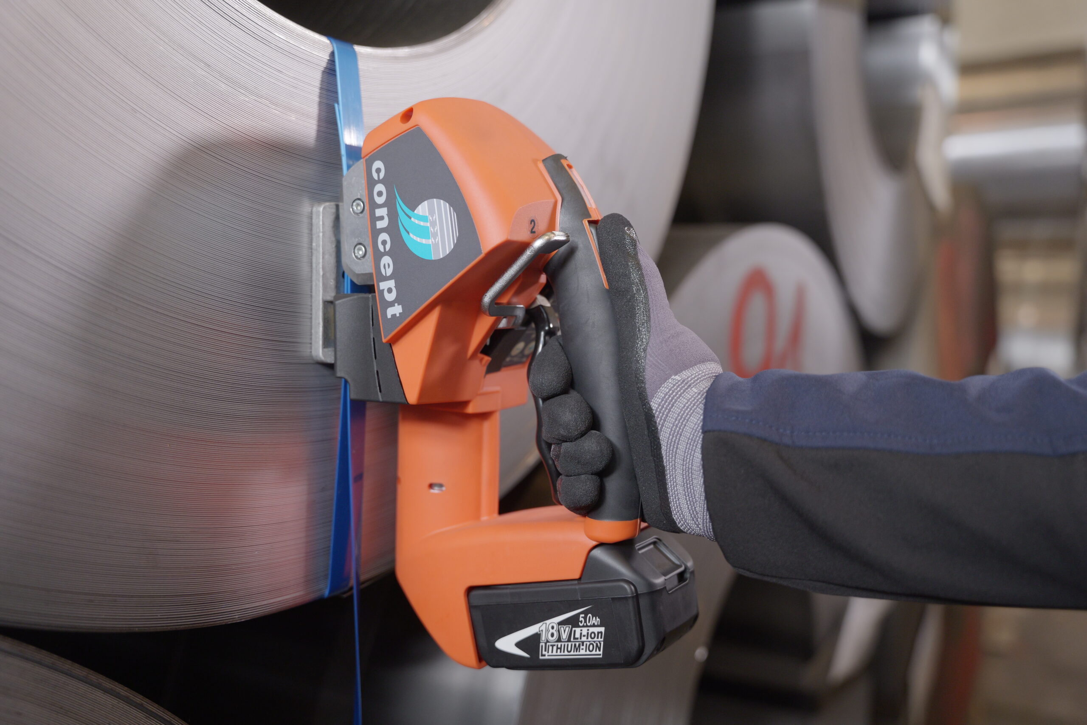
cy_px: 362
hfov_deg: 55.8
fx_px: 1027
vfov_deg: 38.9
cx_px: 544
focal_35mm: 34
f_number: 2.8
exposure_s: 1/200
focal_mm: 34
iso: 1600
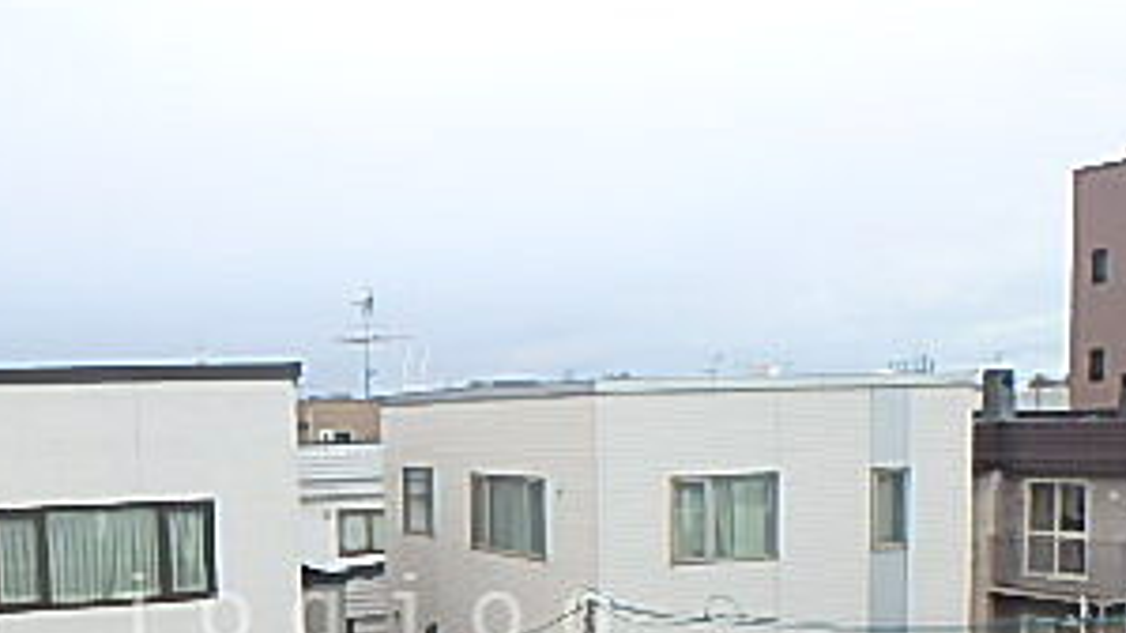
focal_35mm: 49
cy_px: 610
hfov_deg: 41.5
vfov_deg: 23.5
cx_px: 373
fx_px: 1463
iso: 160
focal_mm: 3.7
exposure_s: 1/60
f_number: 3.5
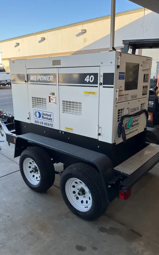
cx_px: 80
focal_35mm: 28
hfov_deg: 44.5
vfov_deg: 66.5
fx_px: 194
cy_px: 127
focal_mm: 5.1
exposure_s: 1/504
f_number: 1.6
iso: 50
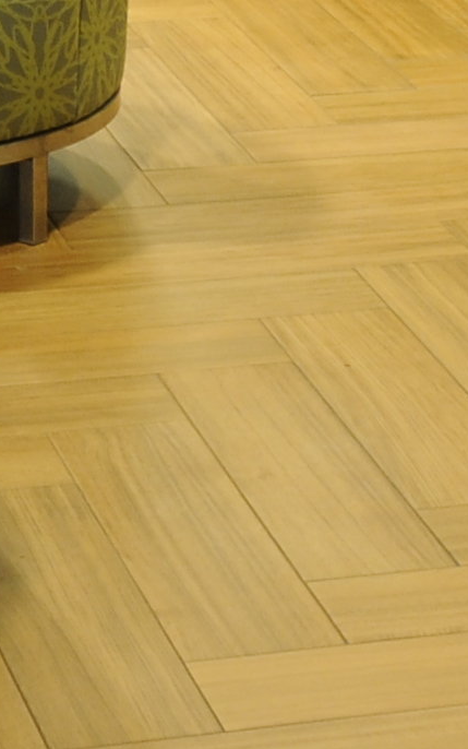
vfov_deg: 10.2
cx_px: 334
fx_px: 3896
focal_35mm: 191
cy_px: -699
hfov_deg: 6.9
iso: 200
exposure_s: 1/3
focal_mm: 20
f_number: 9
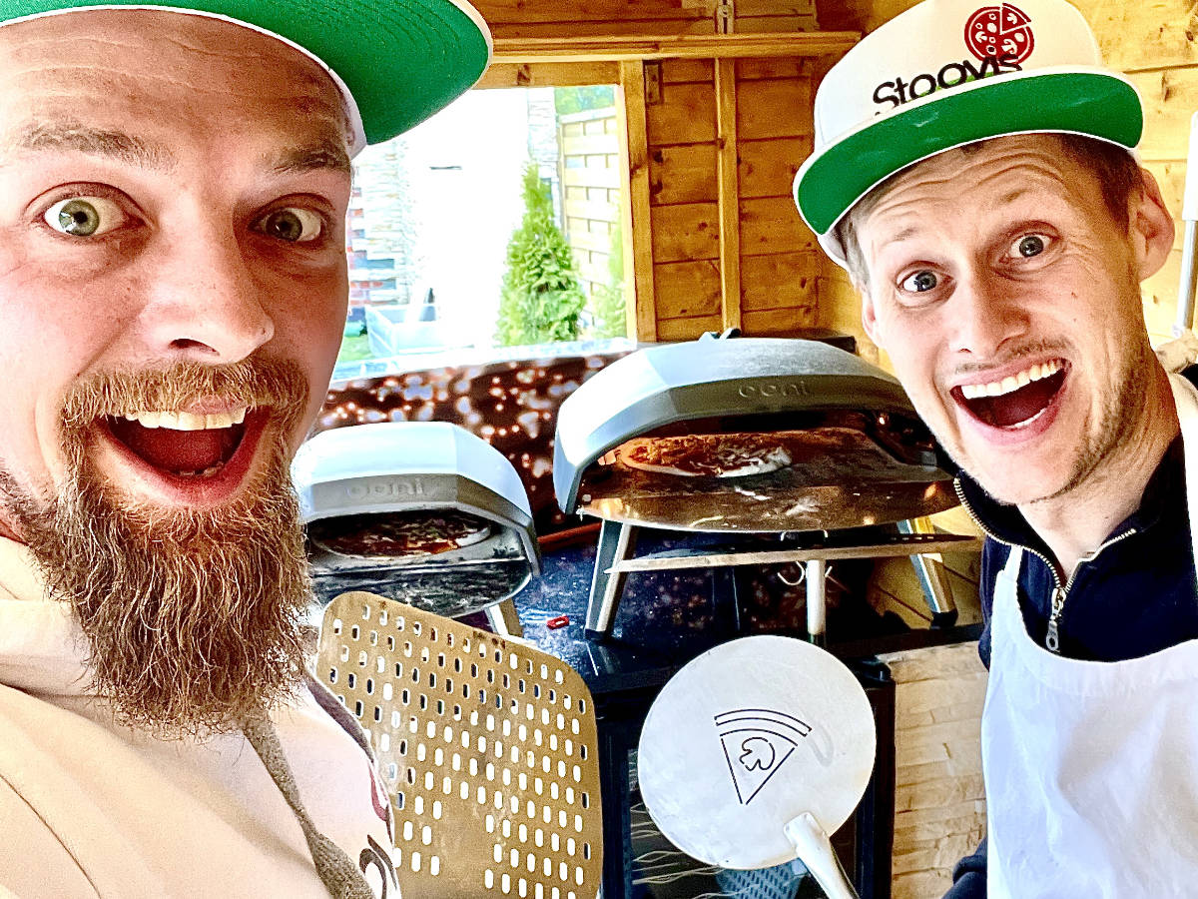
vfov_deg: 46.8
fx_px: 1038
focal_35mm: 30
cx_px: 599
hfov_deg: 60.0
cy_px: 450
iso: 250
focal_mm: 2.7
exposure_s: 1/60
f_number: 2.2
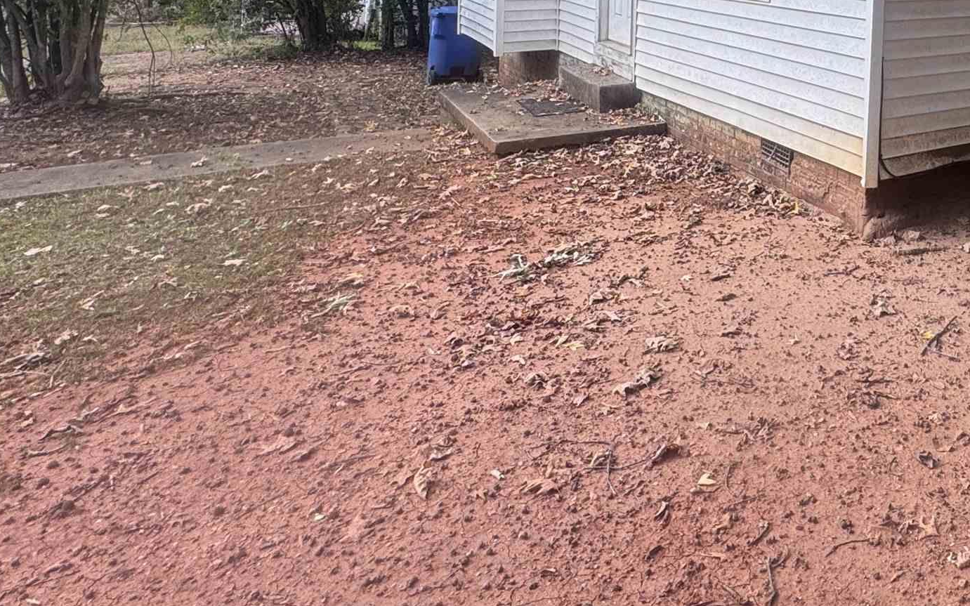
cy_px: -61
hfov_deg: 48.8
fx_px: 872
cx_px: 948
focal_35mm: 33
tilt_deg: -1.4
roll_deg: -1.4
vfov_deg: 33.4
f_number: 2.2
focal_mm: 2.22
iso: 40
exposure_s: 1/253
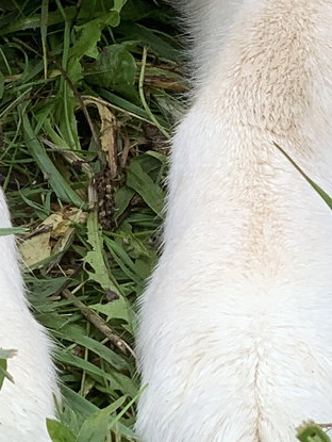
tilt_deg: -17.4
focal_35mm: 267
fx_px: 3409
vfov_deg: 7.1
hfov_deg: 5.6
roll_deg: -2.5
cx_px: 38
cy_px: -496
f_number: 2.4
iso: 16
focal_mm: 6
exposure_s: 1/197
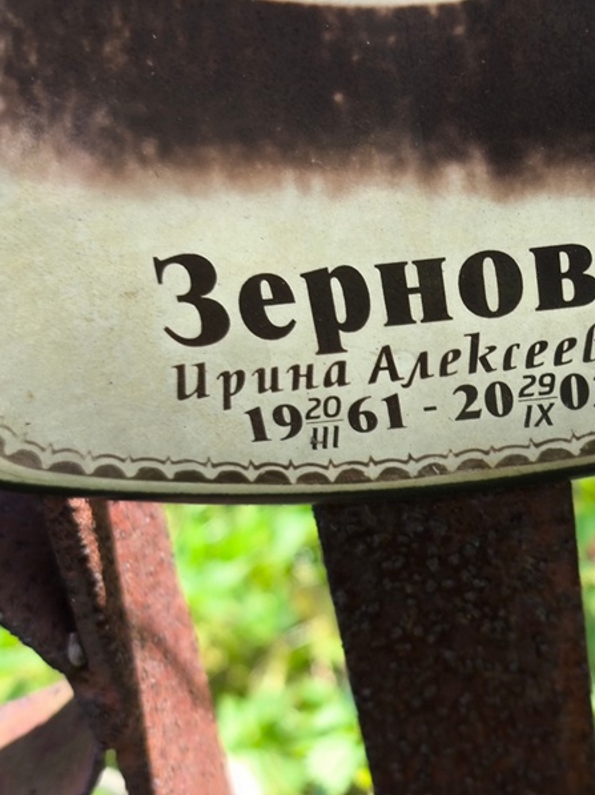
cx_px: 480
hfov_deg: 21.6
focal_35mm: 67
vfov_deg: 29.0
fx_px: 1537
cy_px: 398
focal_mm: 4.71
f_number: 1.7
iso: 50
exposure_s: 1/167
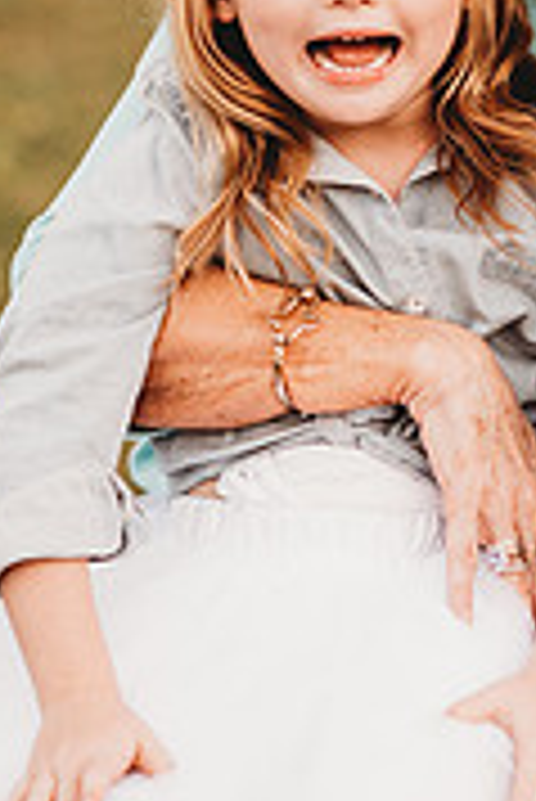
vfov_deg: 9.5
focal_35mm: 215
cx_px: 541
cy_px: 58
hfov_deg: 6.4
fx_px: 4792
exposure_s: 1/125
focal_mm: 85
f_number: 2.2
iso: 125
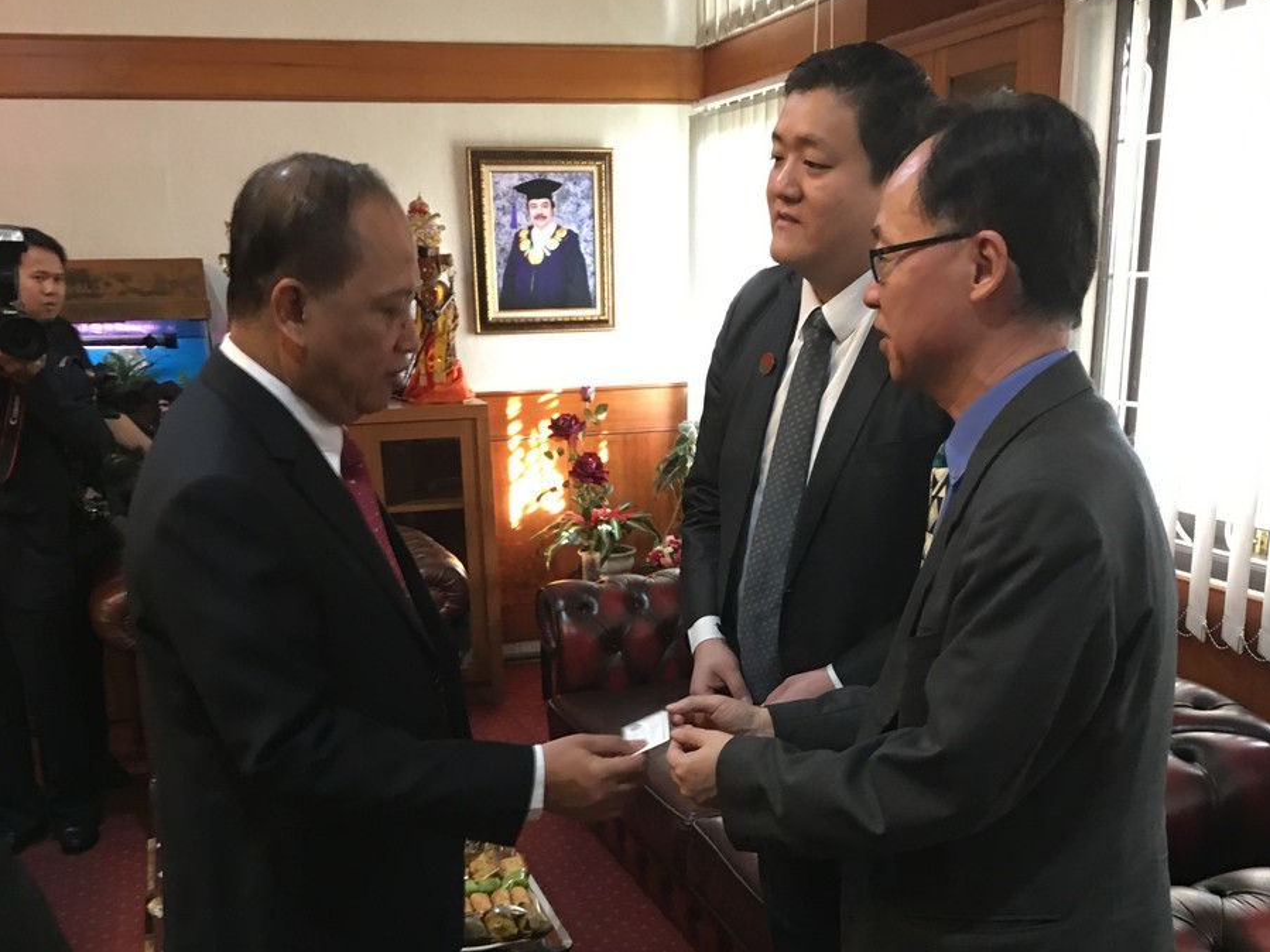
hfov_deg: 47.9
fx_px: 1431
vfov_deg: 35.7
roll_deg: +0.1
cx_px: 639
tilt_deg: -17.3
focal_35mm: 39
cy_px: 745
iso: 100
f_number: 2.2
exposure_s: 1/10
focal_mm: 4.15
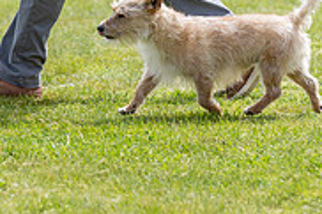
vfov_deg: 3.1
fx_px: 3896
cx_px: 94
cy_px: -79
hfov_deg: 4.7
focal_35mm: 436
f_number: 3.5
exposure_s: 1/1000
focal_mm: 129
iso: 125
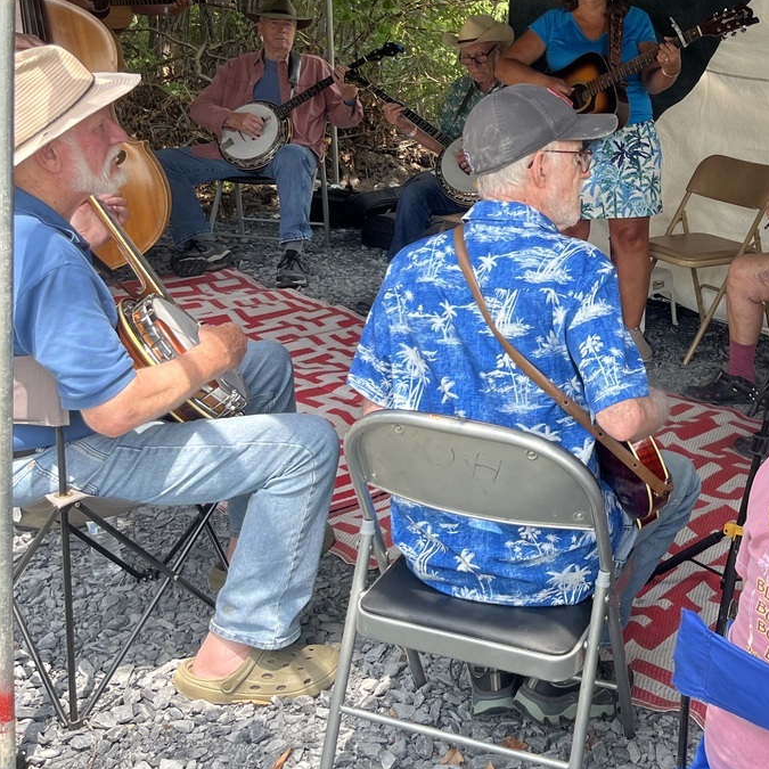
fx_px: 1232
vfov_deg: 33.9
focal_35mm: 49
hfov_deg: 32.6
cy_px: 182
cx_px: 719
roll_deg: -1.7
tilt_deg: -7.5
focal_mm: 5.1
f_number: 1.6
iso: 40
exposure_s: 1/267
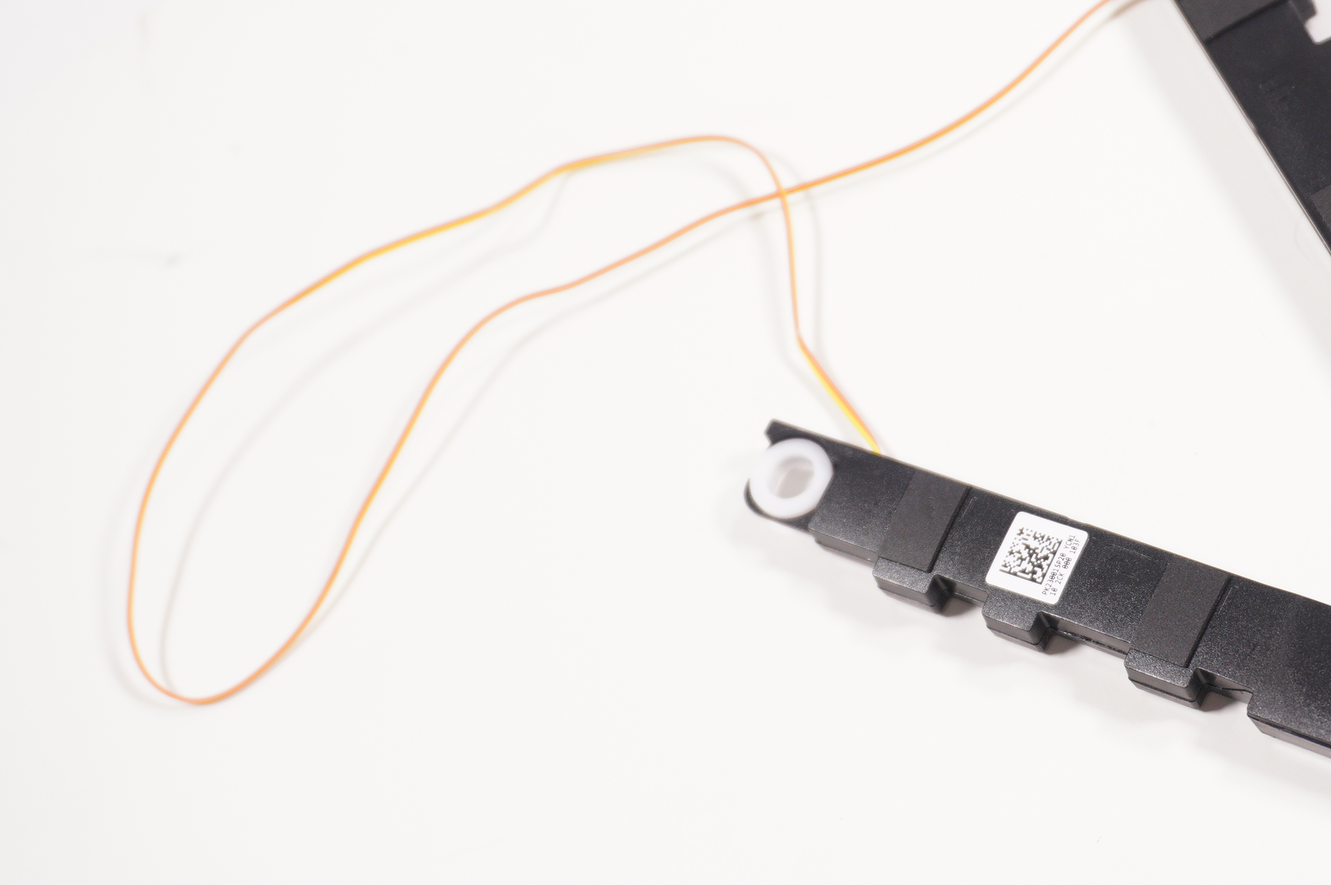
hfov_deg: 26.6
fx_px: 2797
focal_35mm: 76
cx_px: 921
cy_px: 363
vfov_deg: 18.0
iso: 640
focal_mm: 35
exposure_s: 1/160
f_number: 5.6
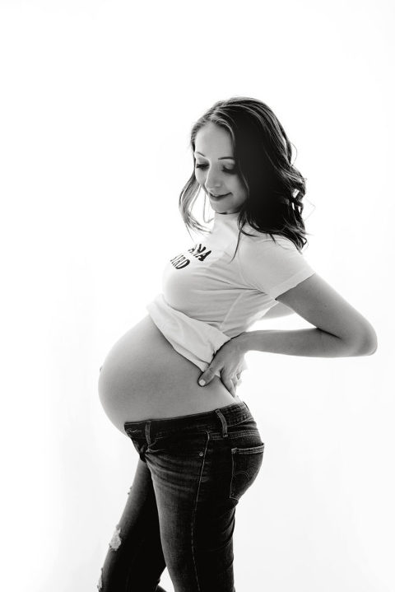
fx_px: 822
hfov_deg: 27.0
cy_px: 296
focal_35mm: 50
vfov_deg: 39.6
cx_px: 198
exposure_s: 1/200
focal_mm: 50
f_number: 2.5
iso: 160
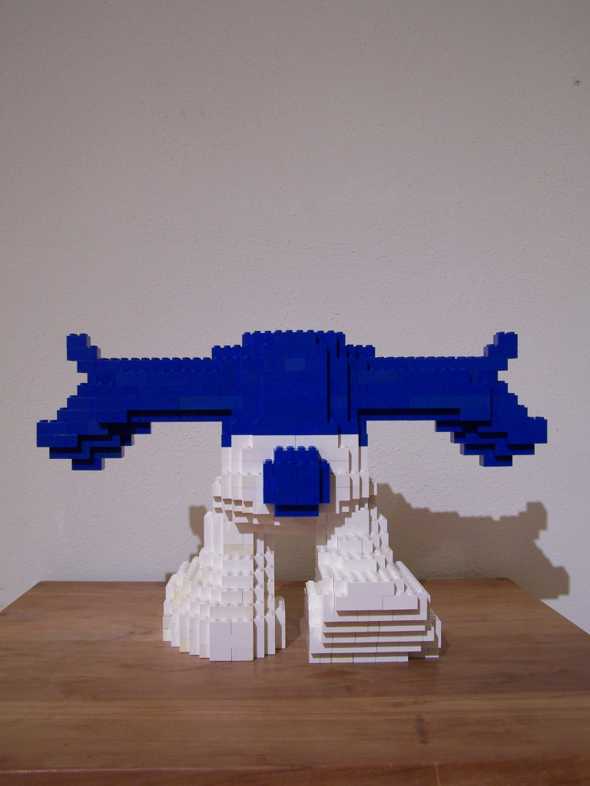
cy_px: 393
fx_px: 864
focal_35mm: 38
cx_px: 295
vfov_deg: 49.0
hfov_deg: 37.7
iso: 80
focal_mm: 6.3
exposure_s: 1/2
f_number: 2.8
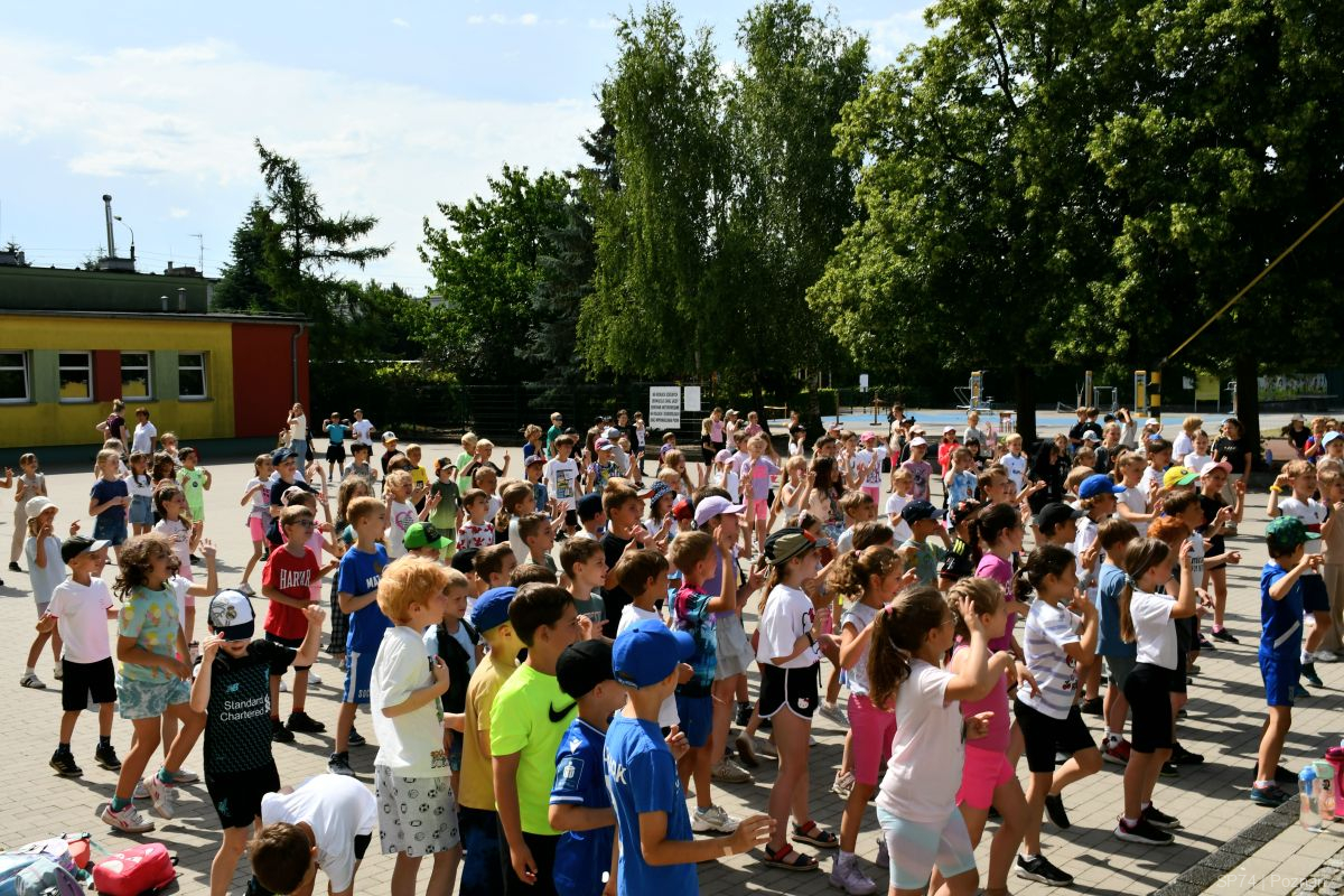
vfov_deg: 38.9
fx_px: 1269
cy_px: 448
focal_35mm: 34
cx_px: 672
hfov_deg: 55.8
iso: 100
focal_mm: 23
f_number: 11
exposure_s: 1/250
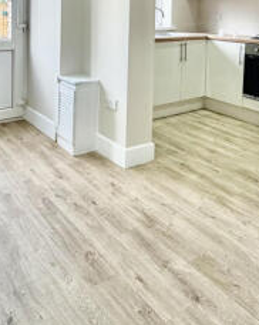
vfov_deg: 46.1
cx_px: 80
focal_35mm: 35
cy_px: 26
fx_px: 336
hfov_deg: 41.5
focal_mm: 2.22
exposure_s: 1/121
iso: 100
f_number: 2.2
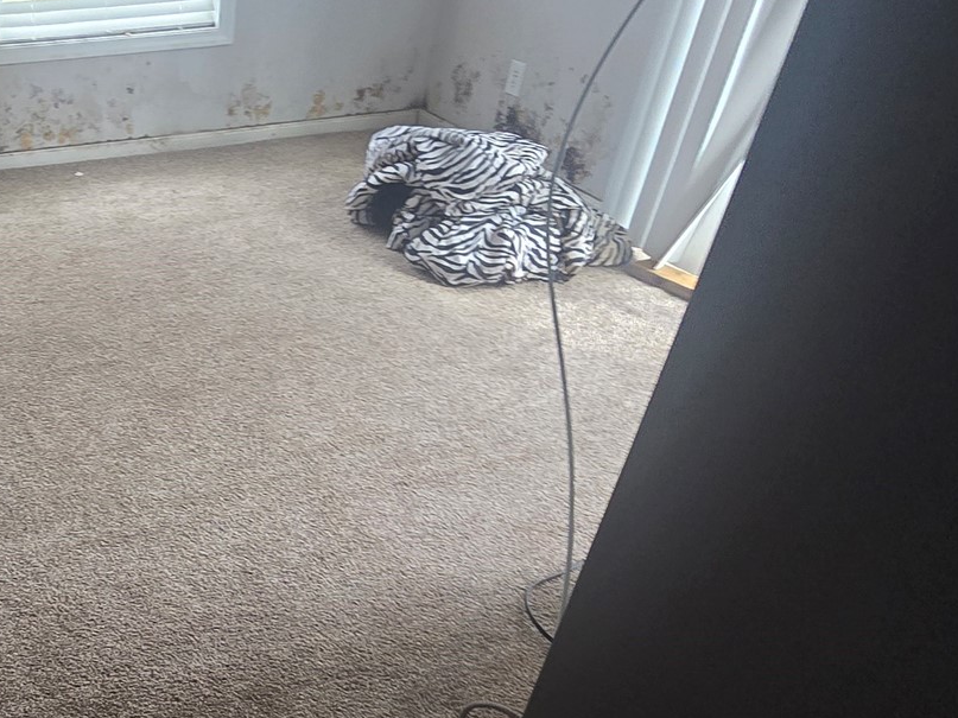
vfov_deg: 42.6
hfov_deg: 48.8
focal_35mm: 33
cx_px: 78
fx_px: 913
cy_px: 456
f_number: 2.2
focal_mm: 2.2
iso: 160
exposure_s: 1/60
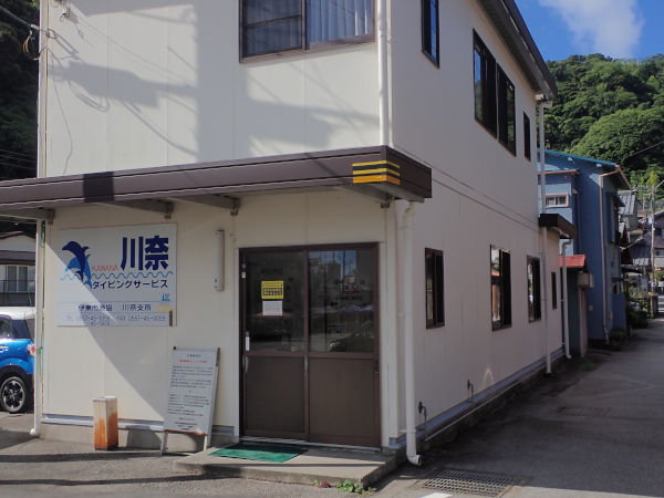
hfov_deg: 49.0
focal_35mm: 38
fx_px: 729
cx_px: 332
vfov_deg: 37.7
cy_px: 249
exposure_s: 1/400
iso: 100
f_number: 3.5
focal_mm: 6.83
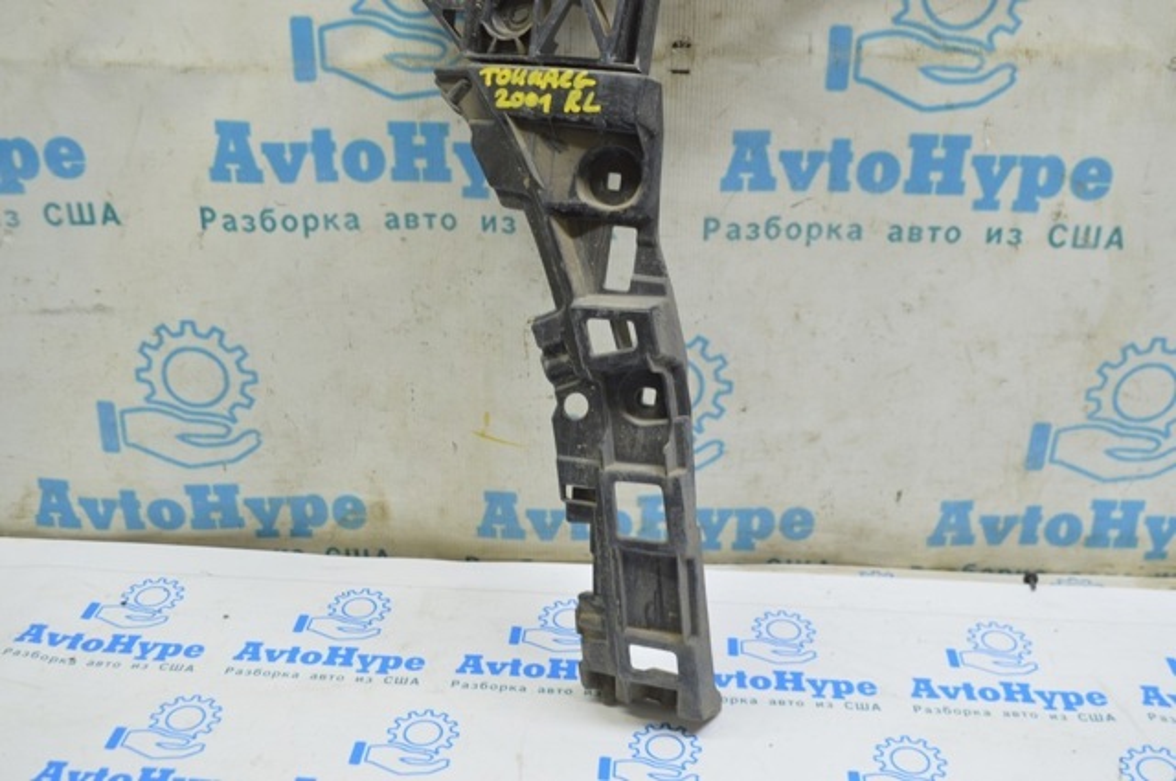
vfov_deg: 34.1
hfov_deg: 49.6
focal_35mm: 39
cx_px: 588
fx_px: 1272
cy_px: 390
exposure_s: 1/20
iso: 400
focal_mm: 26
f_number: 5.6
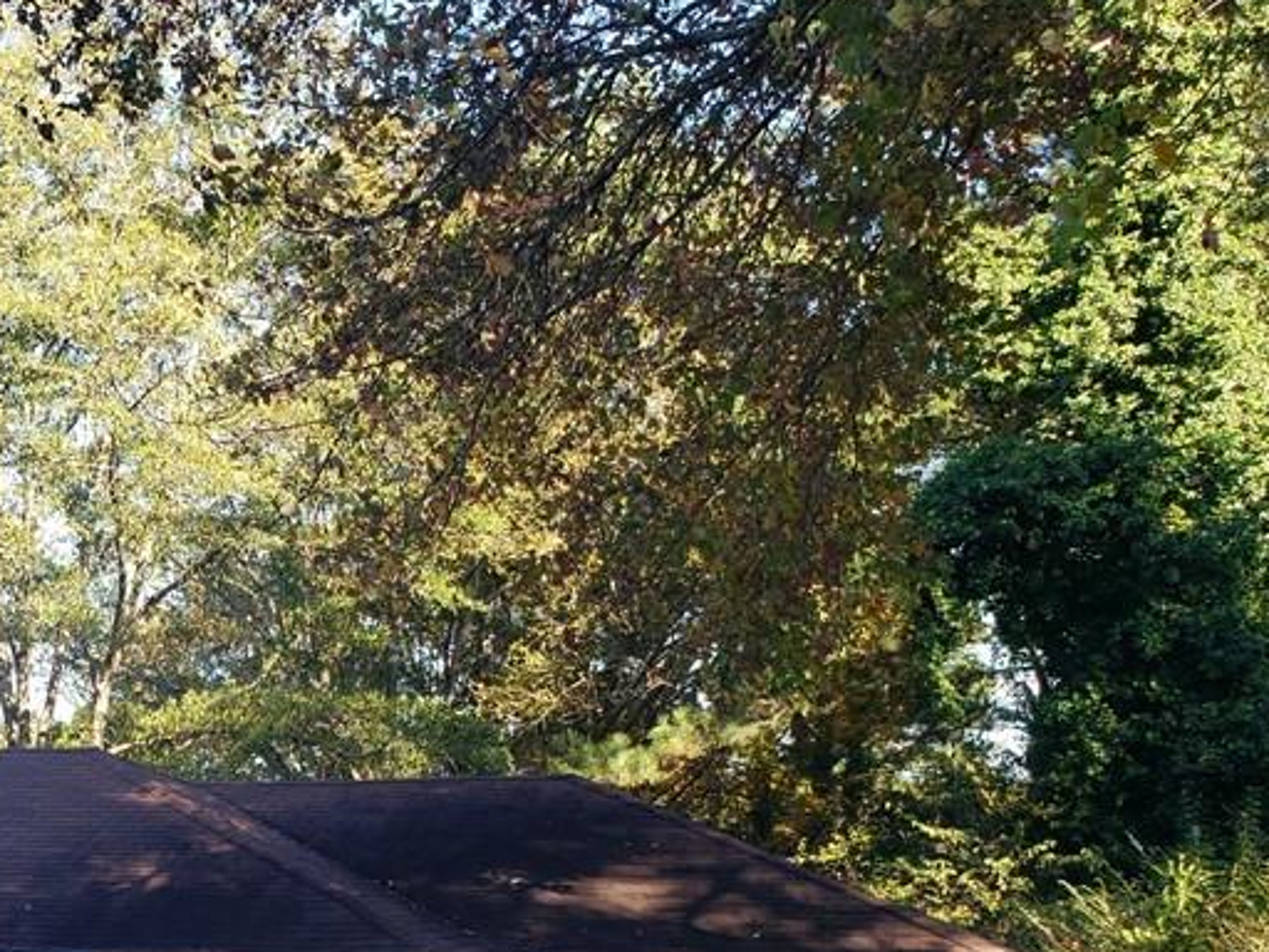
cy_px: 940
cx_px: 92
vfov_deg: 26.6
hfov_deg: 34.5
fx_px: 1906
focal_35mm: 52
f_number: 2.4
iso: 50
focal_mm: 4.3
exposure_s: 1/173
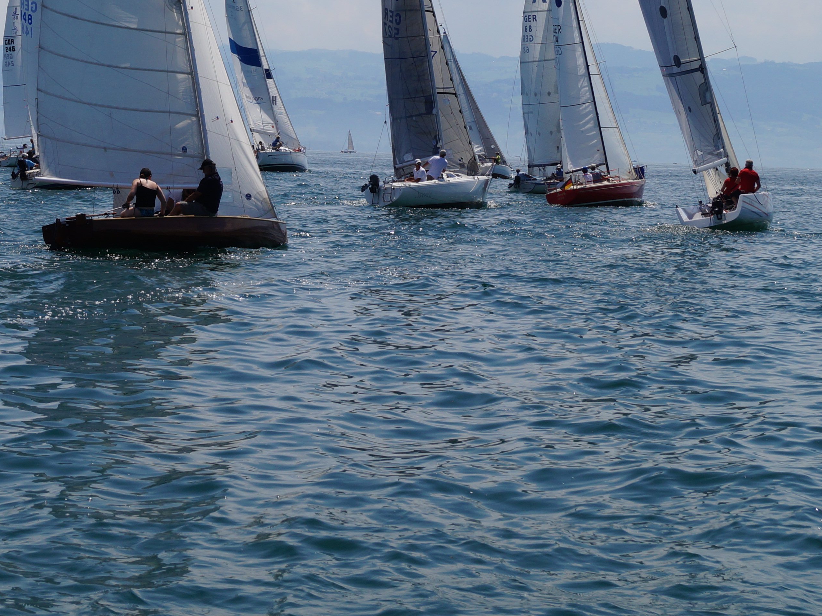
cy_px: 90
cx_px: 161
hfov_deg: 18.0
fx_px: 2565
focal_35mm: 108
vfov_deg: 13.6
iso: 100
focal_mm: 35
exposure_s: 1/320
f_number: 11
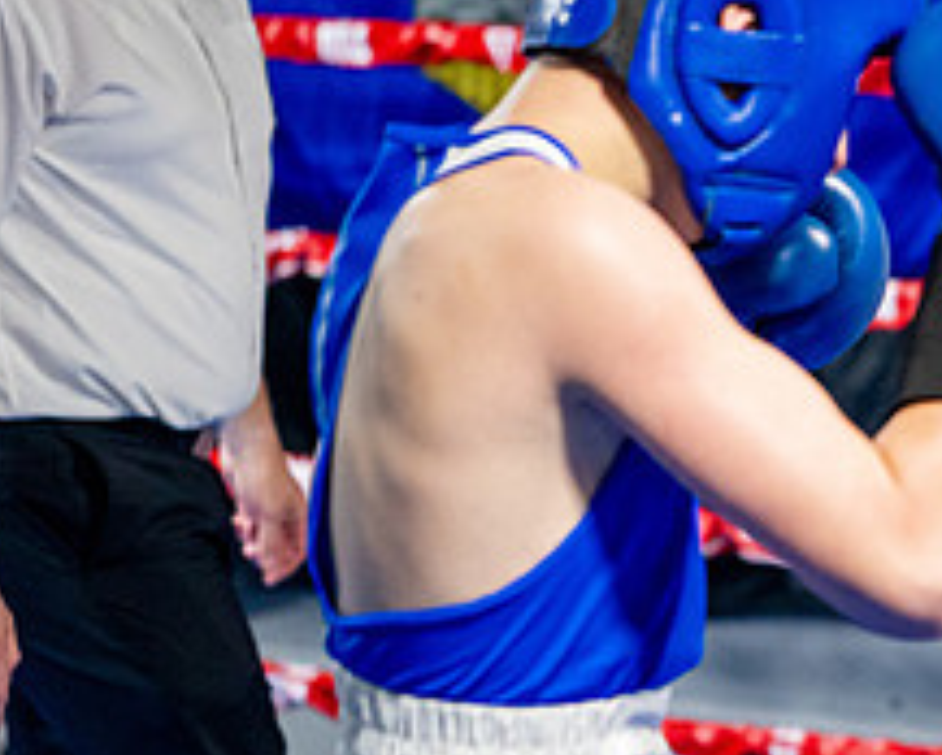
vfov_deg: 8.4
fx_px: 5134
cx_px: 1196
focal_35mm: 184
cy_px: 593
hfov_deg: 10.3
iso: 4000
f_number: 2
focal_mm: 59
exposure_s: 1/1000
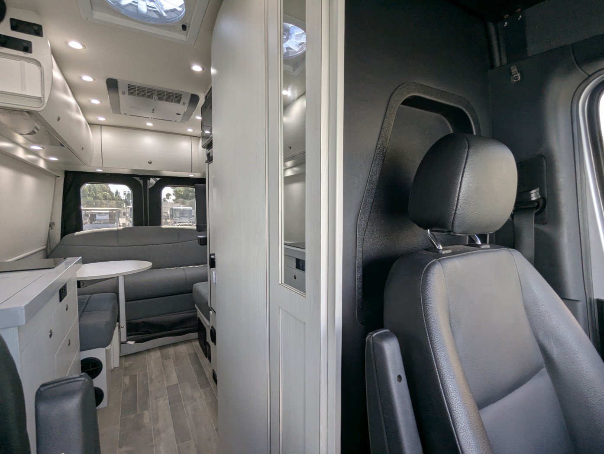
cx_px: 302
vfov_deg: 78.2
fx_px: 280
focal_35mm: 16
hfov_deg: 94.4
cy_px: 227
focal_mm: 2.35
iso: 149
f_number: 2.2
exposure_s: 1/155
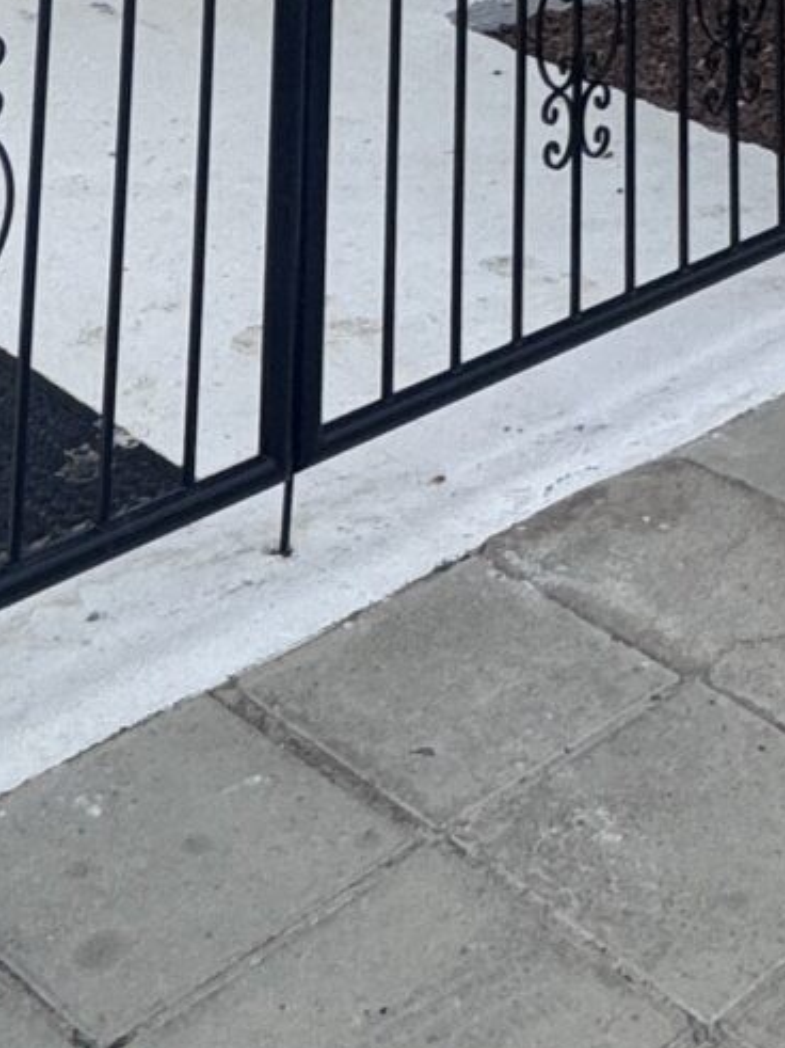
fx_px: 2208
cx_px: 830
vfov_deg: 17.9
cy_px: -1074
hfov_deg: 19.4
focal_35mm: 73
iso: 50
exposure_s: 1/2584
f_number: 2.2
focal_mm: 2.22
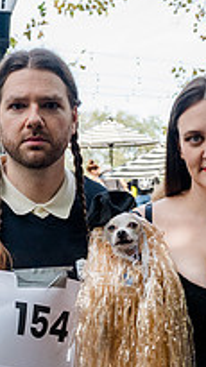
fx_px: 808
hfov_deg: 14.5
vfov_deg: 24.8
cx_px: 83
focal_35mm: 83
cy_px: 331
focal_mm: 24
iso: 1000
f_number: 5
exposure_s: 1/1250
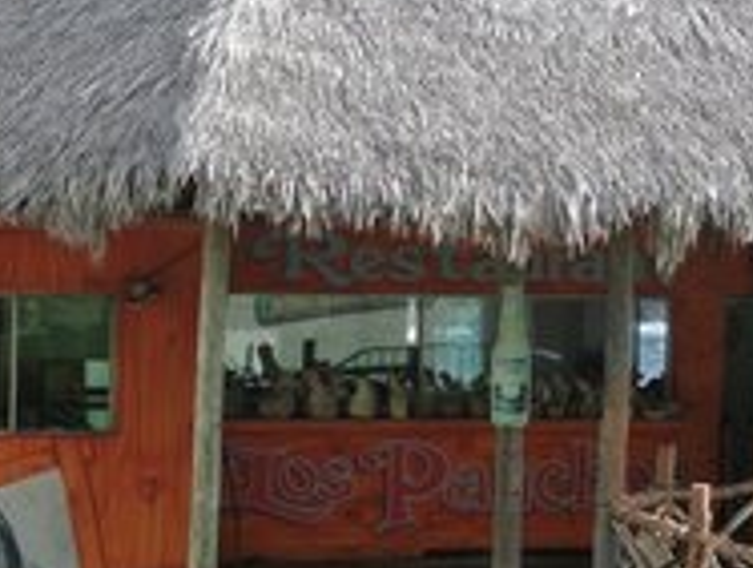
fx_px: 4512
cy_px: 383
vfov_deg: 7.2
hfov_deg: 9.5
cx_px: 93
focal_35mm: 207
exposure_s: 1/320
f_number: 5
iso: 100
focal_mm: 23.6
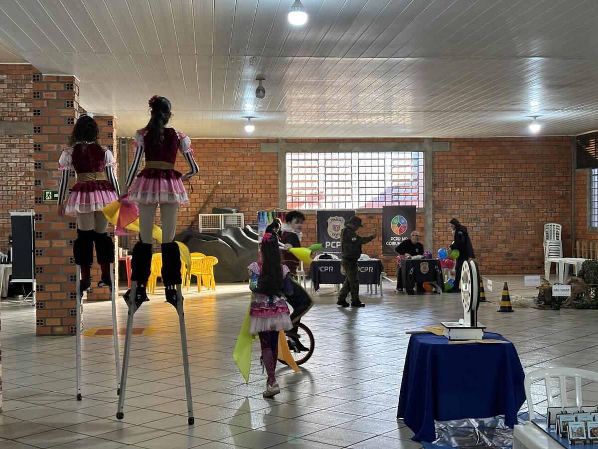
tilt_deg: -1.6
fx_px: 898
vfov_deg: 28.0
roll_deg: +0.2
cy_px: 224
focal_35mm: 52
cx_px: 299
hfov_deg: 36.8
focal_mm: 5.96
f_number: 1.6
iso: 50
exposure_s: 1/60
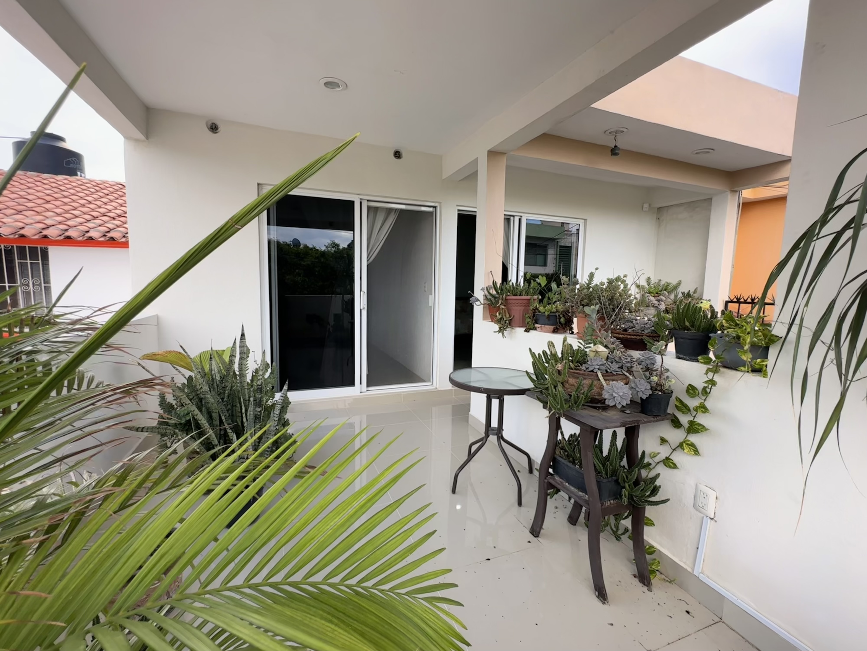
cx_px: 434
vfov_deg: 85.7
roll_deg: -0.9
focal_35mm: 14
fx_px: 351
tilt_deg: -4.0
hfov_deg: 102.1
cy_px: 326
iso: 40
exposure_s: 1/178
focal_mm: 2.22
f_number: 2.2
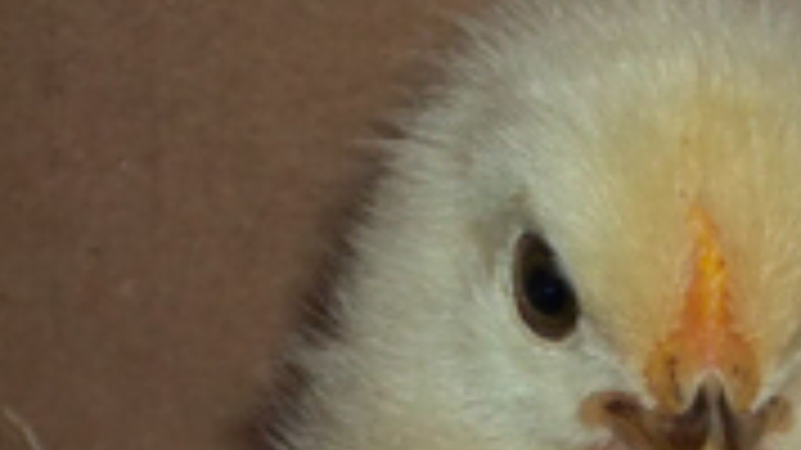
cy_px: 637
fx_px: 5882
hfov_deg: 7.7
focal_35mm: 277
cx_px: 947
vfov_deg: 4.4
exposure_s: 1/60
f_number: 5.2
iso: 80
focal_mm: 17.1
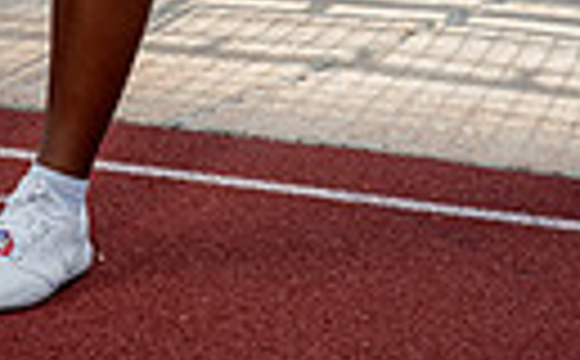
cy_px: -554
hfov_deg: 13.3
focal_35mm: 157
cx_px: 112
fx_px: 2476
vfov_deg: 7.6
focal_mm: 44
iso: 400
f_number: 8
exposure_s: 1/250
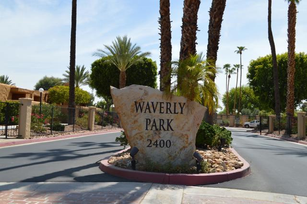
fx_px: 281
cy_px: 102
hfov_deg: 57.3
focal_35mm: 33
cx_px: 154
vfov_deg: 39.9
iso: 100
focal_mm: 22
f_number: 8
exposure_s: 1/250
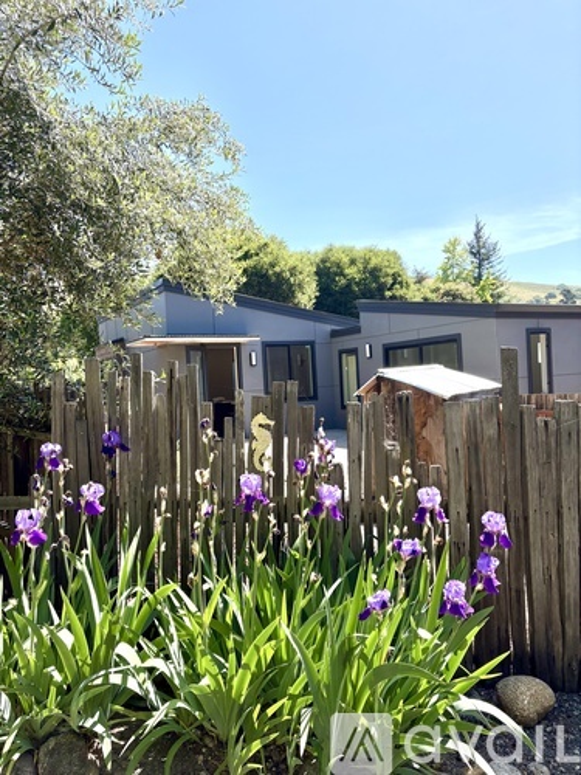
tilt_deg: -0.3
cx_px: 290
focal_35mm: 26
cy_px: 388
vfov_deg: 67.3
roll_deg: +3.9
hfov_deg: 53.1
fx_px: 582
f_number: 1.6
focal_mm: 5.96
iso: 50
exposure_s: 1/2208
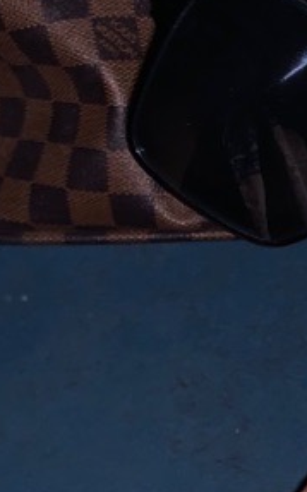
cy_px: 312
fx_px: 1287
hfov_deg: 13.2
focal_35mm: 96
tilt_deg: -58.1
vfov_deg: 21.6
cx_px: 391
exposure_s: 1/24
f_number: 1.8
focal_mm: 4.25
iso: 32
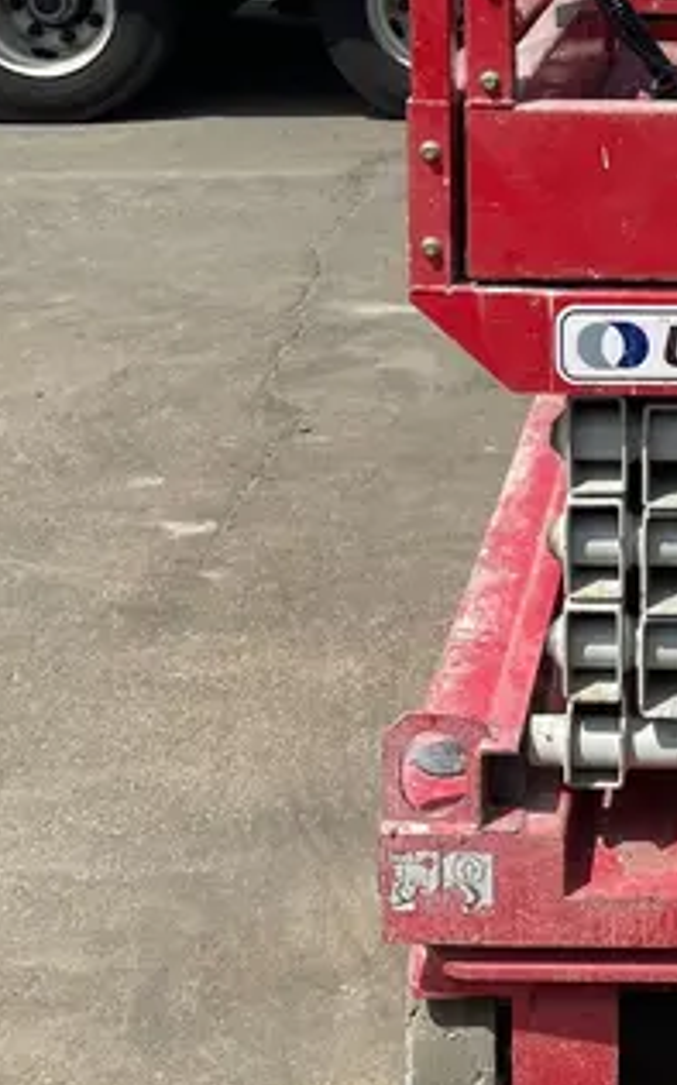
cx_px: 811
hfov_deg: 19.1
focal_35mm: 64
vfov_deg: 30.3
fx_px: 1893
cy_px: 60
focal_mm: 4.25
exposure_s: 1/2268
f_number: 1.8
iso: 32
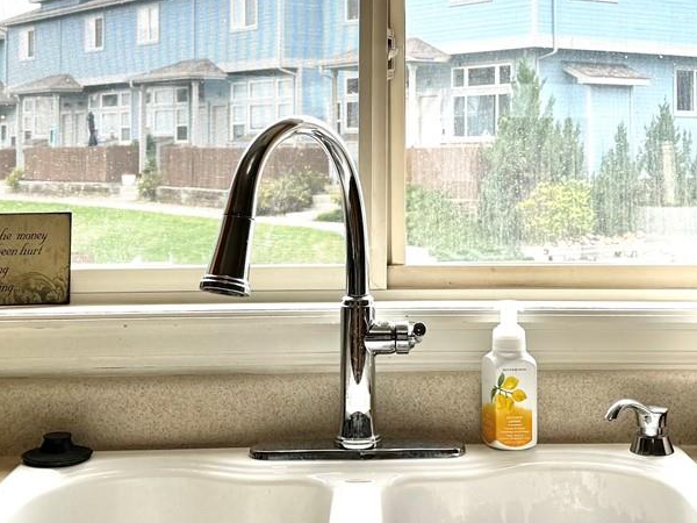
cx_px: 423
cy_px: 87
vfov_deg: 22.5
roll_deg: +0.0
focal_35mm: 64
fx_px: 1289
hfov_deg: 30.2
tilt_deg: +2.3
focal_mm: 6.76
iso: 80
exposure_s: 1/756
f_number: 1.78
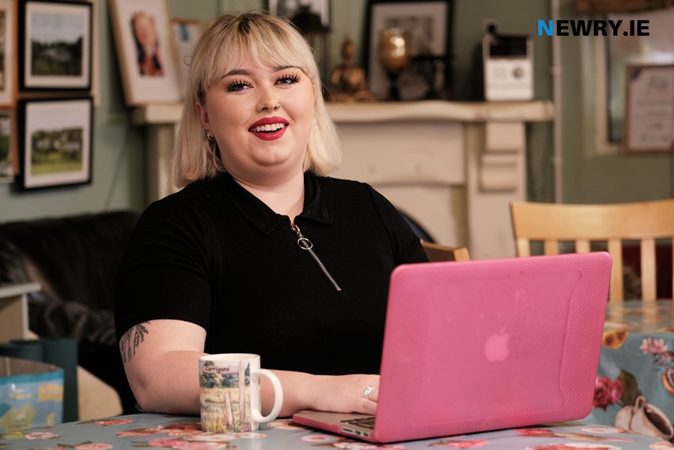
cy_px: 225
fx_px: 1722
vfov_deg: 14.9
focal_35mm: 92
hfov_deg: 22.1
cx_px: 337
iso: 400
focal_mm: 61
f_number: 2.8
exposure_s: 1/60
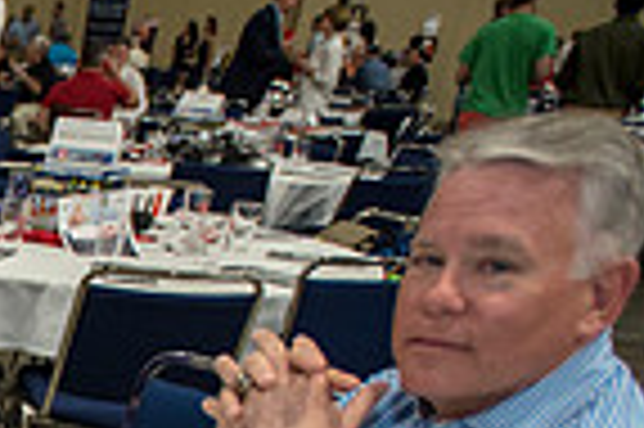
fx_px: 1233
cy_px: 665
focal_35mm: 69
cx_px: -486
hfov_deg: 21.0
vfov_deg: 17.5
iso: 1250
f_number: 2.8
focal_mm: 17
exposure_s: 1/250
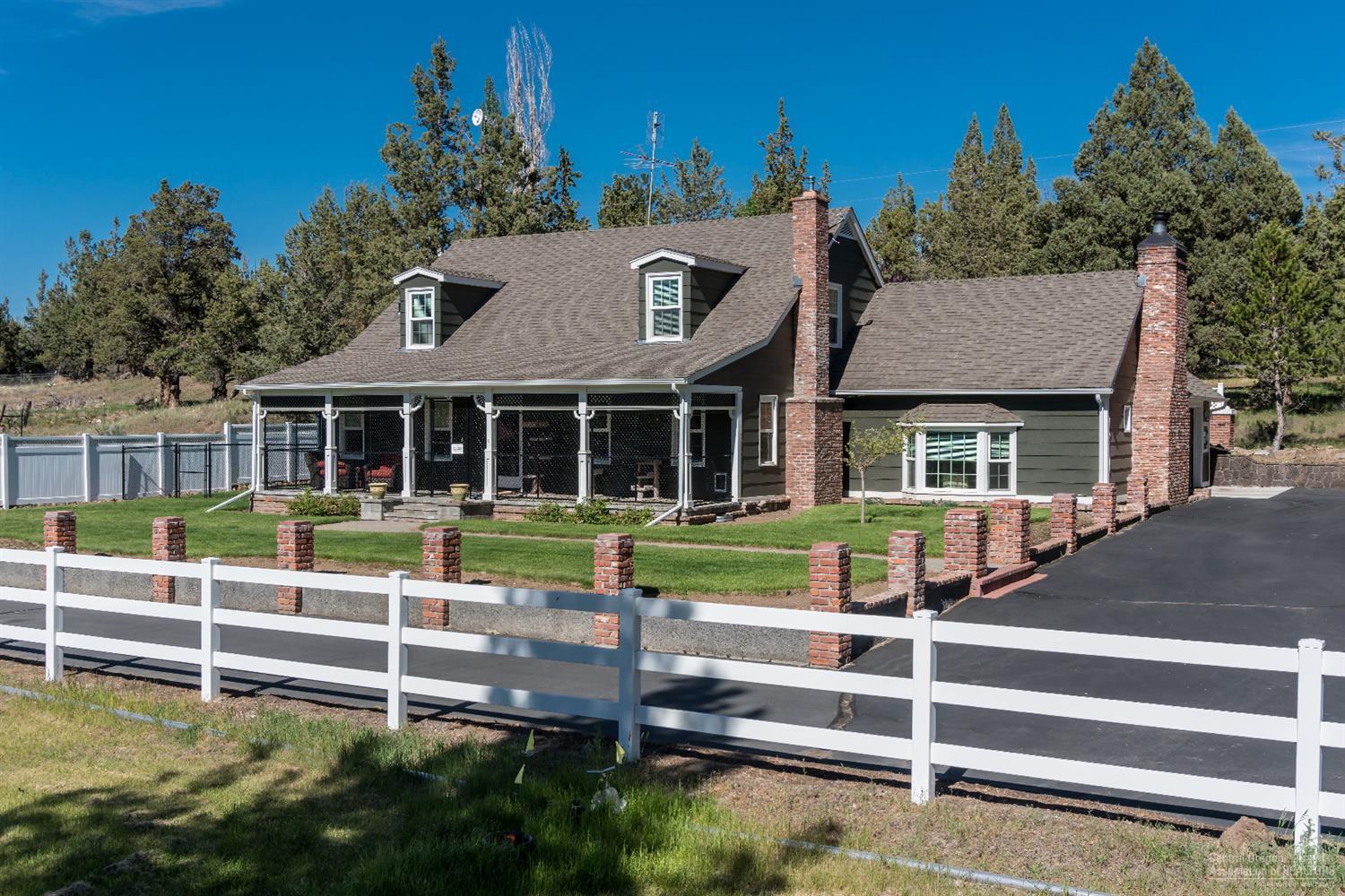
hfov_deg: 53.1
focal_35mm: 36
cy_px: 448
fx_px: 1345
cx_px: 672
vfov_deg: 36.9
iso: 200
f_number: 8
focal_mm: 24
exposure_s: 1/640
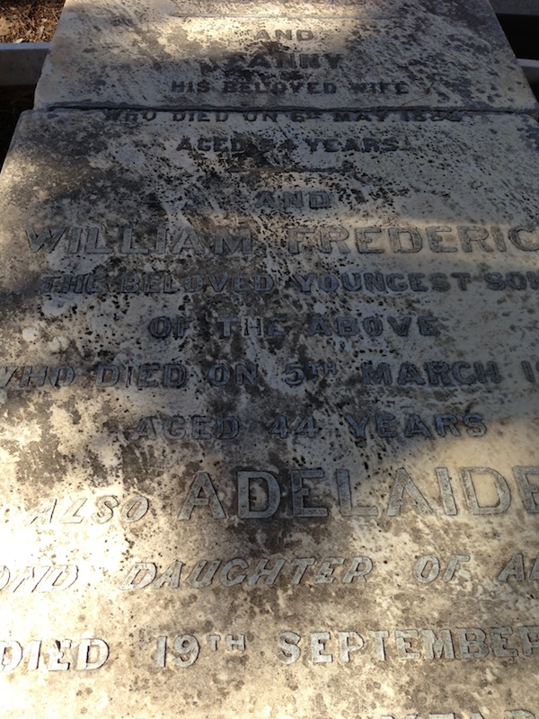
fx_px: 685
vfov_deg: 55.4
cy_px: 360
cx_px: 270
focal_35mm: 33
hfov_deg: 42.9
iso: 50
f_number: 2.4
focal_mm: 4.13
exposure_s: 1/452
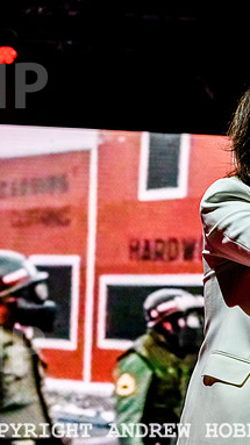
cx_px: 265
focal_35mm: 146
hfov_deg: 8.2
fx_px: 1723
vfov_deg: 14.7
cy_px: 183
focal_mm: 78
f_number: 5.6
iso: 3200
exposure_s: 1/1600
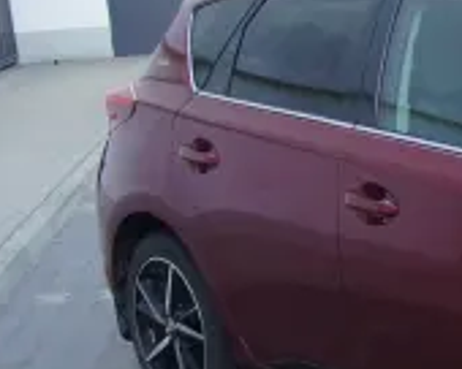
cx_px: 769
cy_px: 307
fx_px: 1449
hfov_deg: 16.0
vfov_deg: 14.4
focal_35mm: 106
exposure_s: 1/40
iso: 100
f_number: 5.6
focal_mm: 20
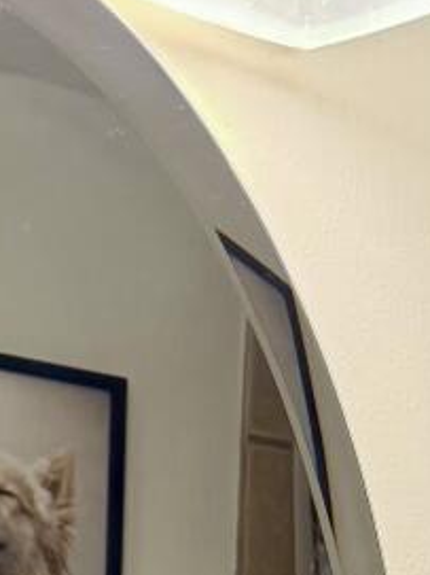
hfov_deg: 8.3
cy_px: 1863
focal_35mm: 177
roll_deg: -1.9
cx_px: 487
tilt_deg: -15.3
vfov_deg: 8.7
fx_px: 2934
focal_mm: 6.76
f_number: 1.78
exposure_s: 1/60
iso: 125
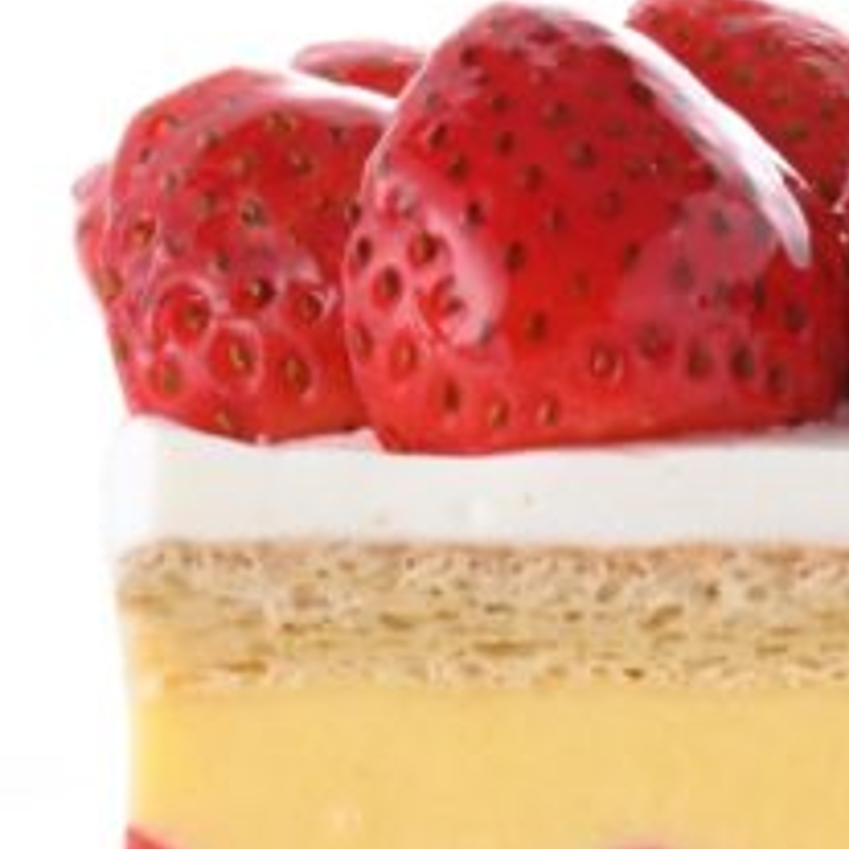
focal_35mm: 630
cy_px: 578
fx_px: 17481
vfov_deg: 2.8
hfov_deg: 2.8
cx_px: 820
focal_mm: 150
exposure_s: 1/125
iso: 100
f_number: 11
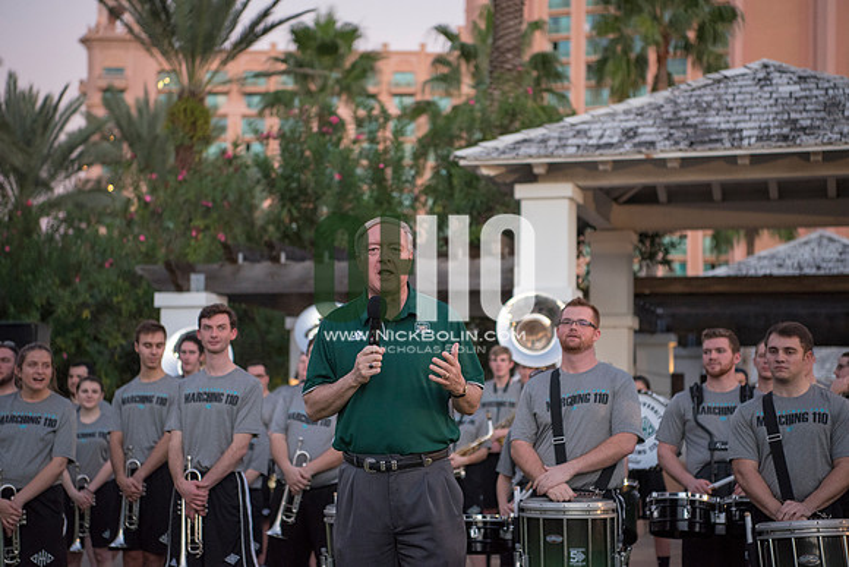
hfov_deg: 28.8
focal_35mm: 70
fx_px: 1651
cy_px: 284
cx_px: 424
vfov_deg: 19.5
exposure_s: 1/400
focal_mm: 70
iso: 2000
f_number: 3.2
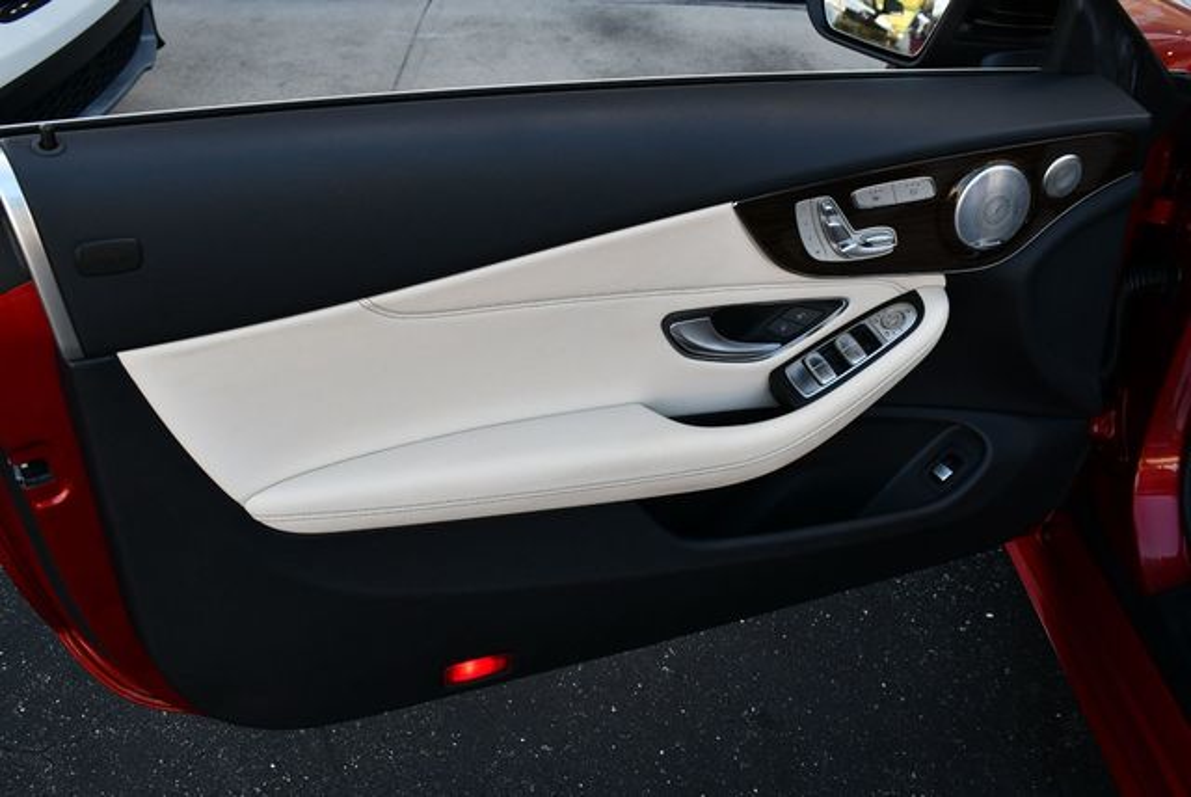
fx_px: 1192
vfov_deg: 36.9
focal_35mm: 36
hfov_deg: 53.1
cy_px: 398
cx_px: 596
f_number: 5.6
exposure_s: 1/250
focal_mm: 18
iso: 220
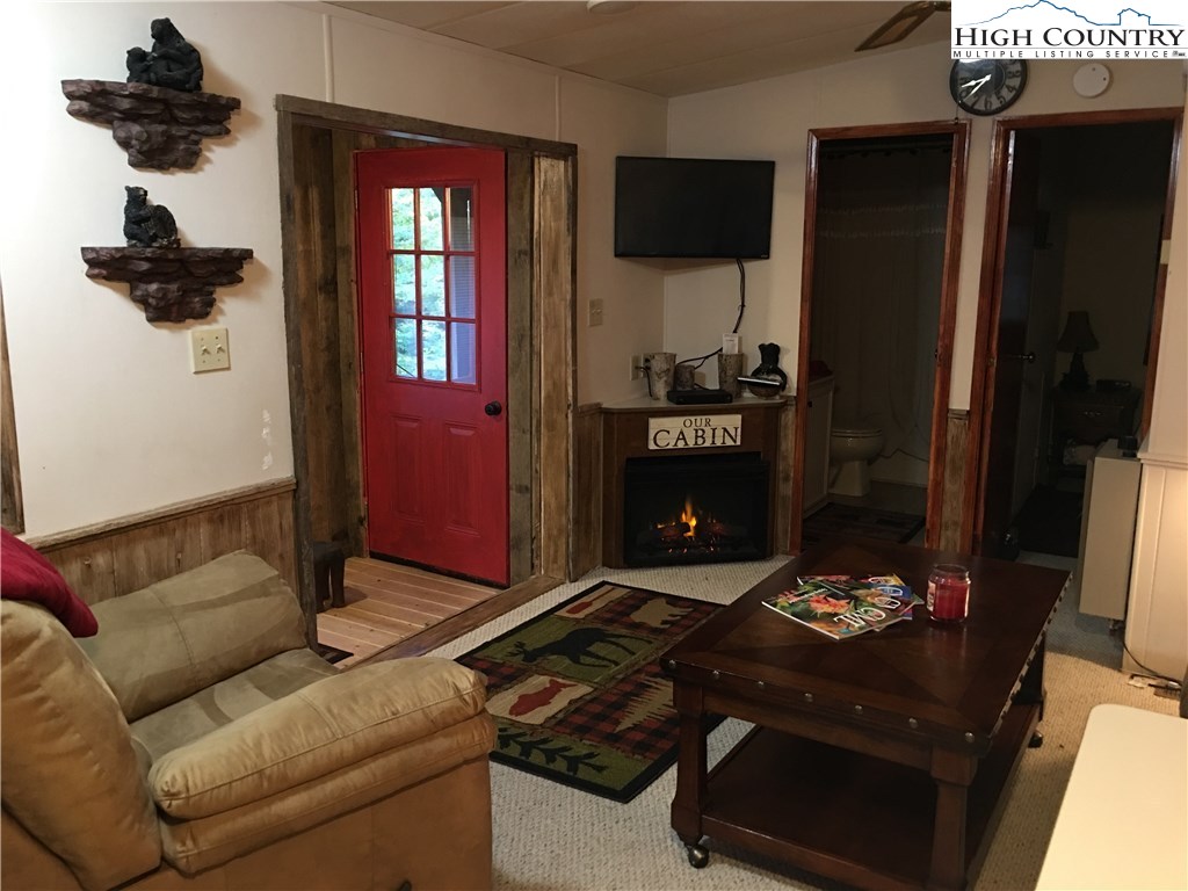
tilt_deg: -9.8
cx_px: 594
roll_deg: -0.4
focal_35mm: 29
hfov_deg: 61.7
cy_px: 446
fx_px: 995
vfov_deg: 48.2
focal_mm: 4.15
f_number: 2.2
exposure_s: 1/4
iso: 50
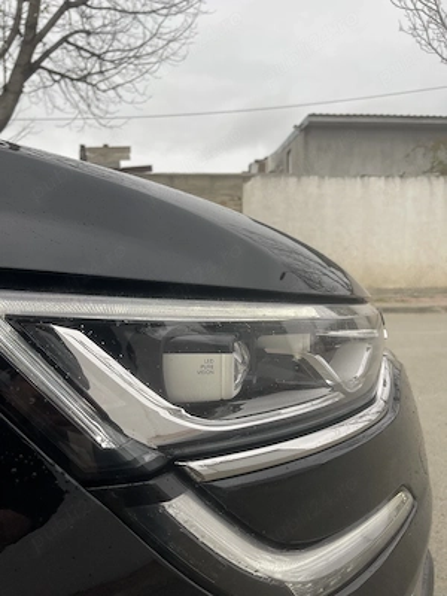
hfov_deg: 54.9
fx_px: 430
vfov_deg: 69.4
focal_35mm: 25
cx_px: 224
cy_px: 298
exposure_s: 1/100
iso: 50
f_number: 1.6
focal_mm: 5.1
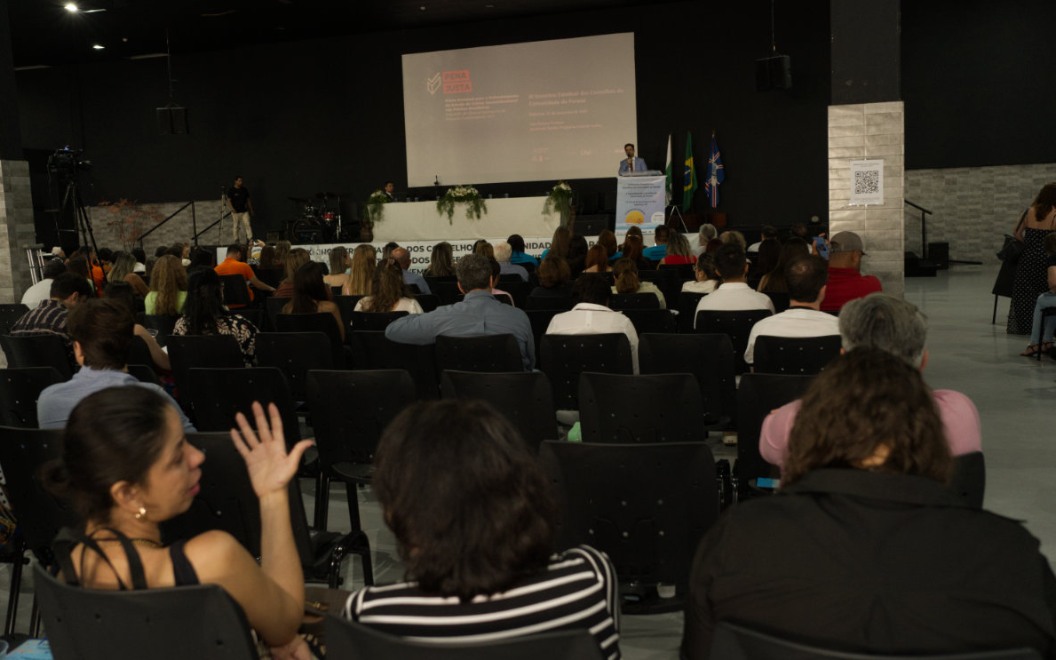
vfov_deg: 35.3
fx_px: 1036
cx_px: 527
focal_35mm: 36
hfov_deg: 54.0
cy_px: 327
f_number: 4
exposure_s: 1/100
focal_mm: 35
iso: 3200
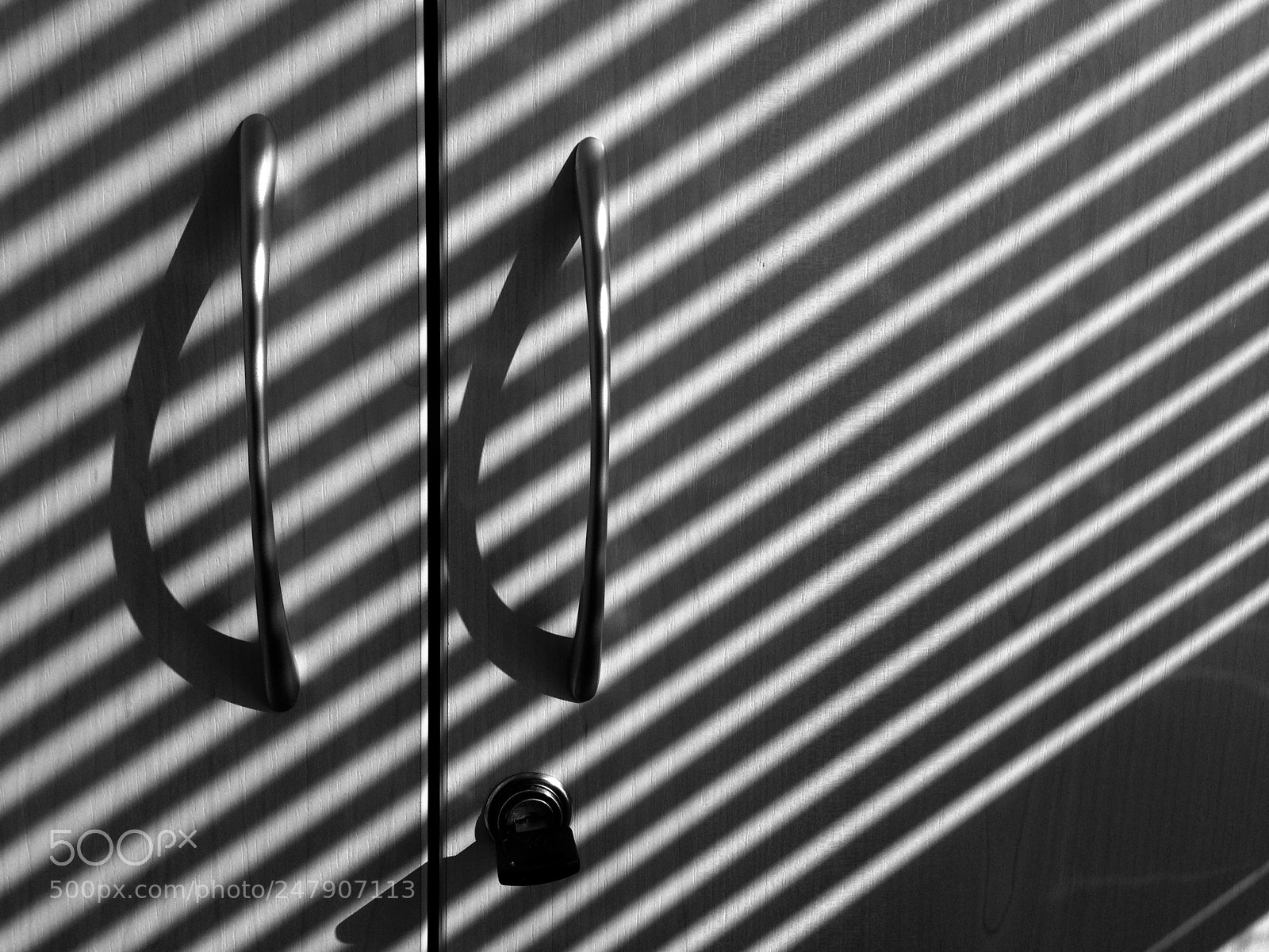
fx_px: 1210
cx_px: 634
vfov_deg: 42.9
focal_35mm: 33
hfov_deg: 55.4
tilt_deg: -11.7
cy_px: 476
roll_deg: -0.4
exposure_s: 1/1004
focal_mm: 4.12
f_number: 2.4
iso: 50
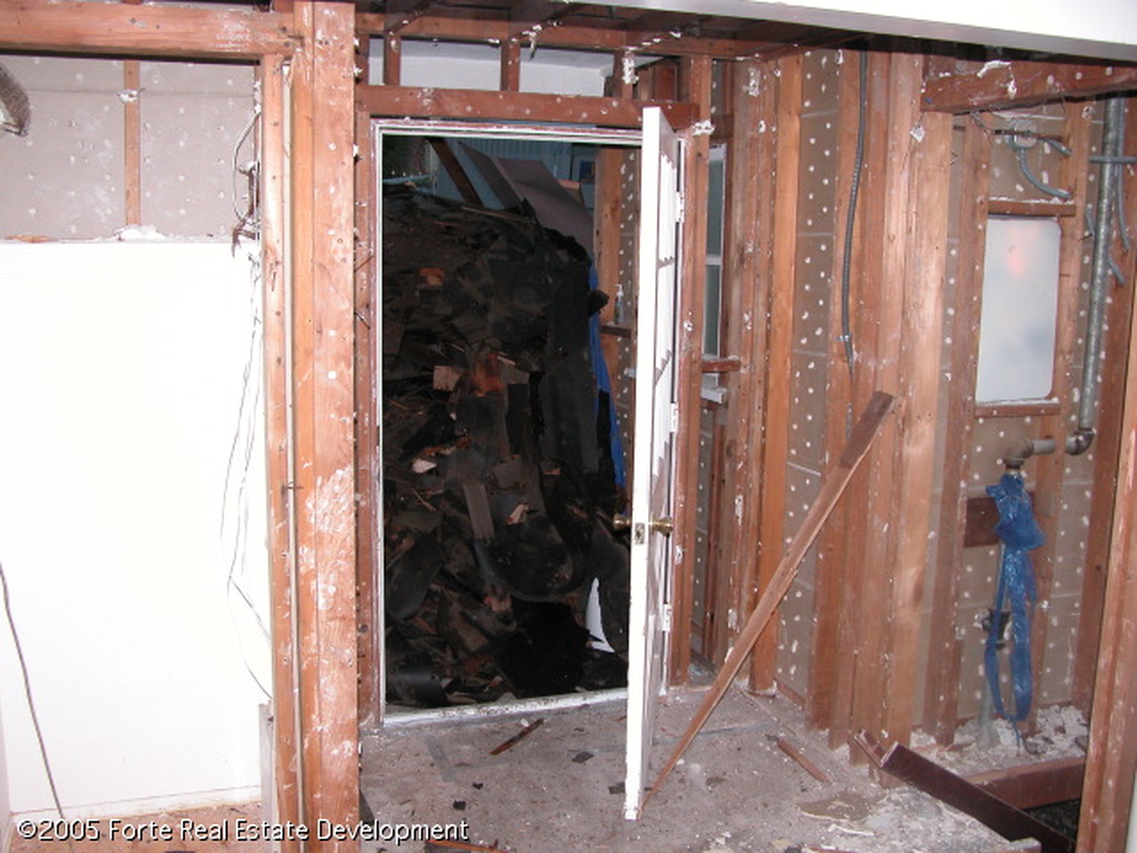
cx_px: 568
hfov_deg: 52.6
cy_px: 426
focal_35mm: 35
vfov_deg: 40.7
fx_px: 1150
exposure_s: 1/60
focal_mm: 8.9
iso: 200
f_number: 2.8
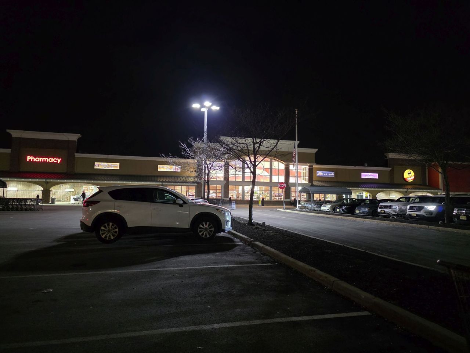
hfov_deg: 73.9
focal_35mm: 23
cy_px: 176
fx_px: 312
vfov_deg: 58.9
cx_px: 235
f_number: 1.7
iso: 1600
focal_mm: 6.3
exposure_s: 1/60
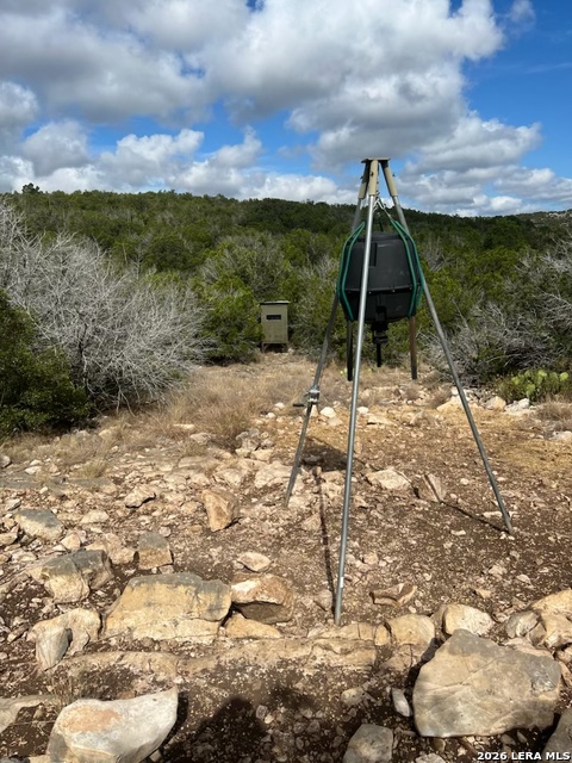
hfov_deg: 53.1
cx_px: 286
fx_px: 573
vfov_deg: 67.3
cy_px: 382
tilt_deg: -11.0
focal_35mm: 26
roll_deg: +3.4
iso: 50
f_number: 1.5
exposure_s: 1/5882
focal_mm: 5.7
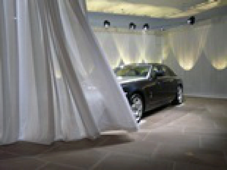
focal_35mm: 28
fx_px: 183
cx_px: 114
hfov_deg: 63.5
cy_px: 85
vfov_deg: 49.7
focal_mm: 4.6
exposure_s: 1/60
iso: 320
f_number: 2.8
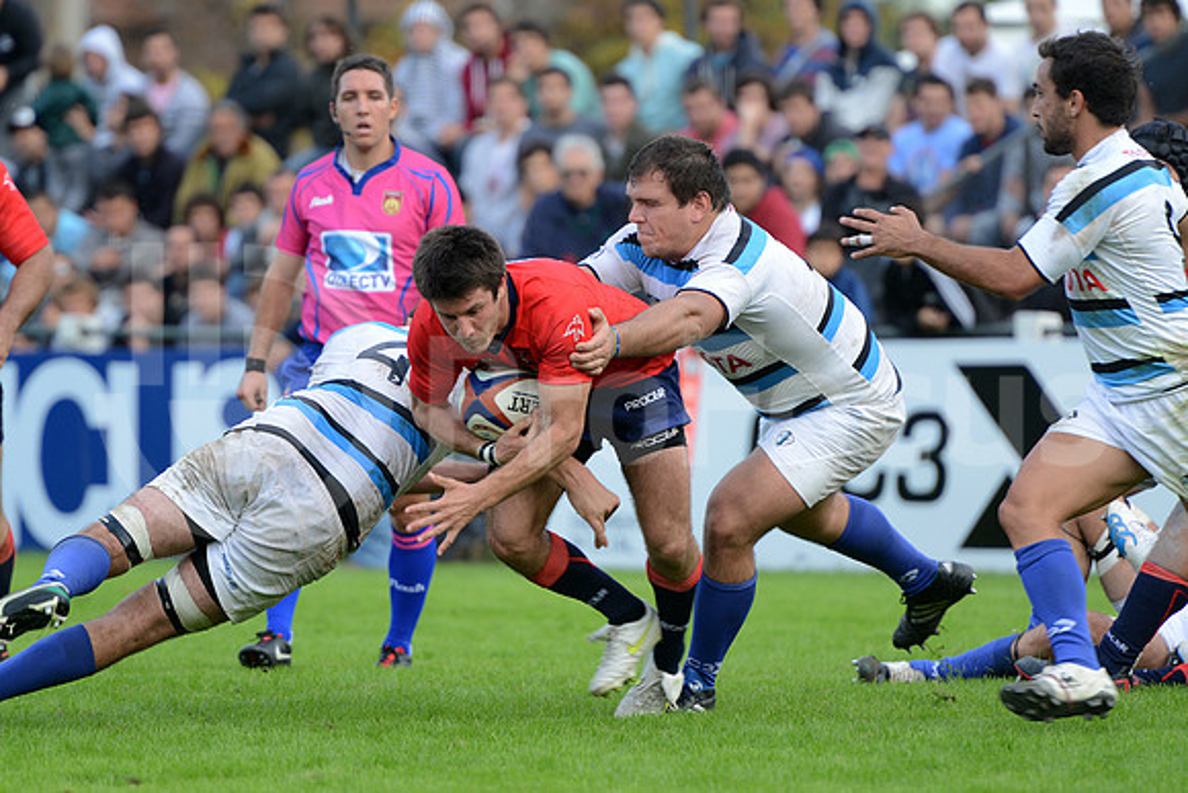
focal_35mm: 270
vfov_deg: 5.1
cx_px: 594
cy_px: 396
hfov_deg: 7.6
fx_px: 8912
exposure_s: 1/500
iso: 1000
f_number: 4
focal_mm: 270
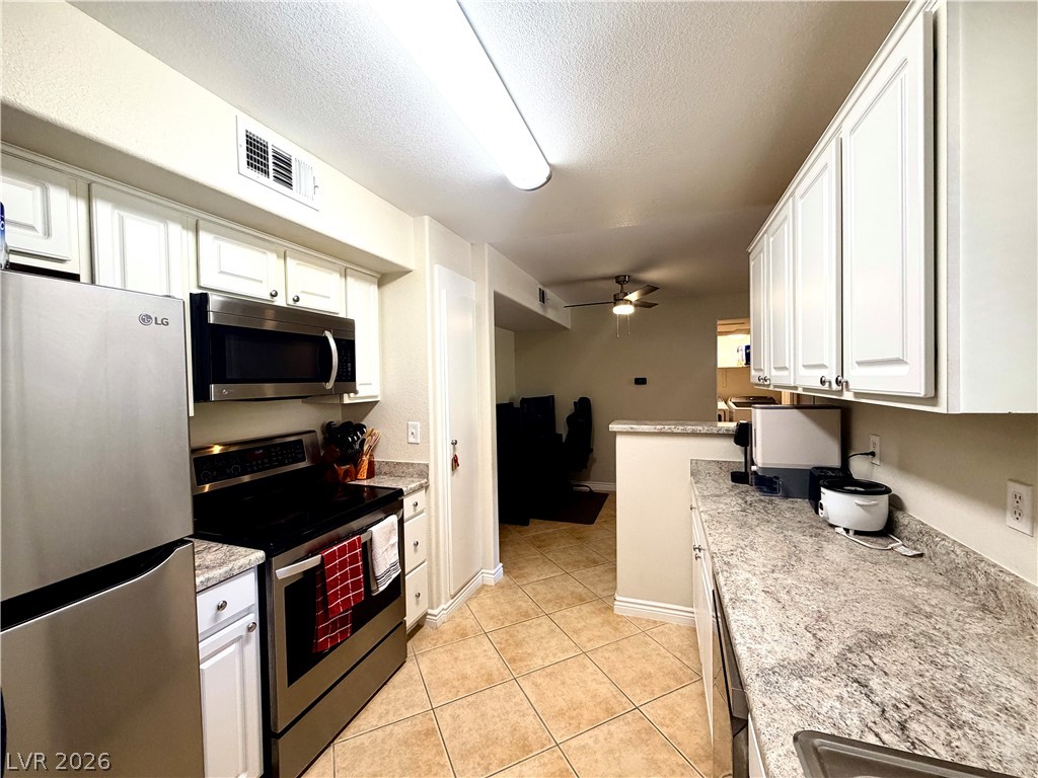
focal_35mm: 14
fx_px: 420
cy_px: 389
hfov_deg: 102.1
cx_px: 519
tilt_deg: -1.2
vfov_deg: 85.7
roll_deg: +1.9
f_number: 2.2
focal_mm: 2.22
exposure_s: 1/120
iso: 250
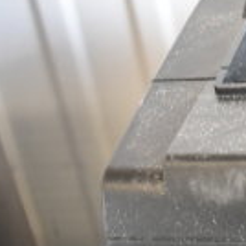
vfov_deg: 13.0
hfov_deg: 11.3
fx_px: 1077
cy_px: 157
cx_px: 554
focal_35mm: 134
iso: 800
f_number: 3.8
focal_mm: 23
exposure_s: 1/40
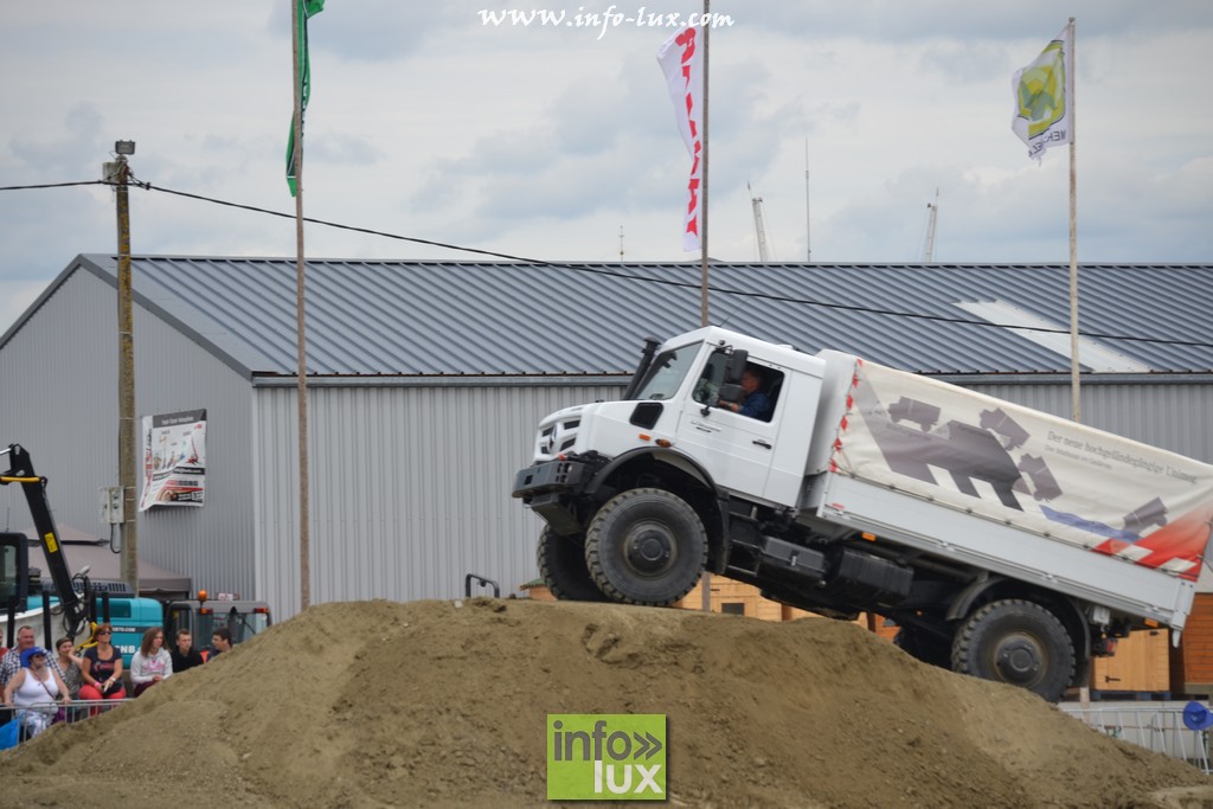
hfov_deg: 13.7
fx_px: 5055
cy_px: 404
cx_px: 606
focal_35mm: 150
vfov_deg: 9.2
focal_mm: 100
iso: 100
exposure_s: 1/500
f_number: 5.6
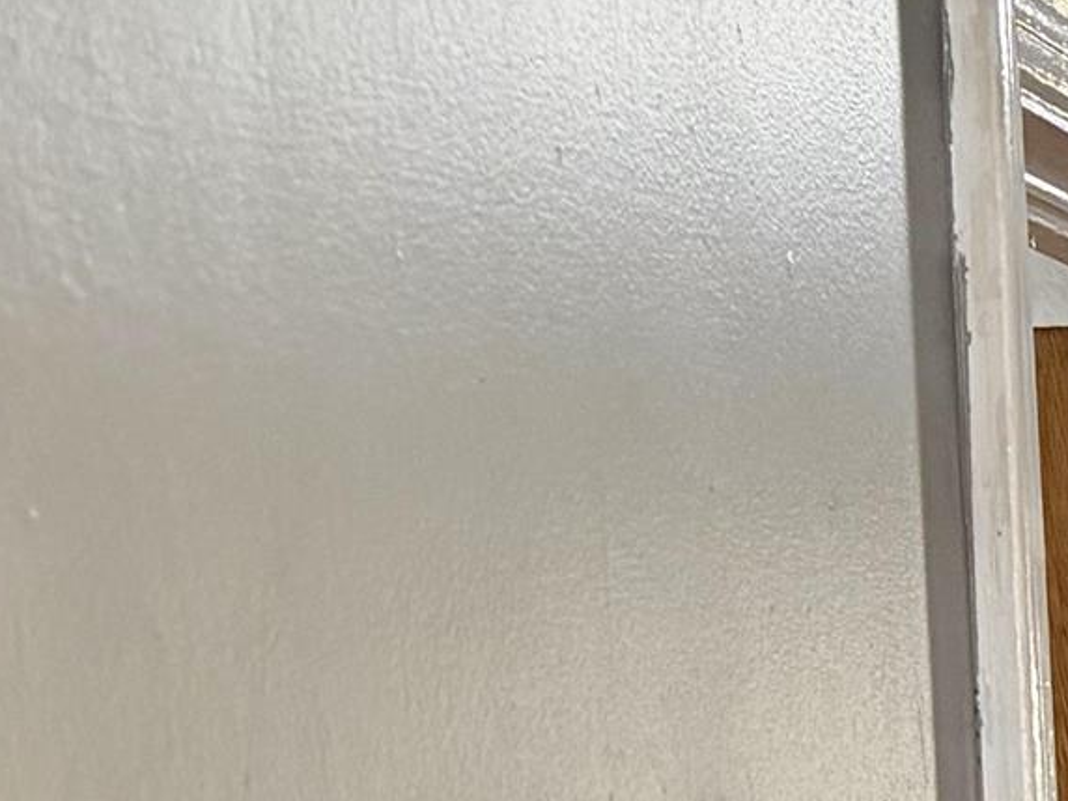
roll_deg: +0.7
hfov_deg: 12.1
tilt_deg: -9.7
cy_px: 1473
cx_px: 2608
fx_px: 3980
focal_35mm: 129
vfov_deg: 10.7
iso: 250
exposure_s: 1/60
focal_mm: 6.76
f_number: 1.78
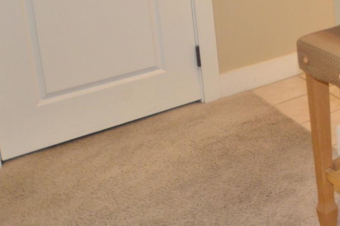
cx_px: 495
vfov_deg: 19.7
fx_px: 594
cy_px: -75
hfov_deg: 25.2
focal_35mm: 63
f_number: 4
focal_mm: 11.5
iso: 560
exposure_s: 1/60
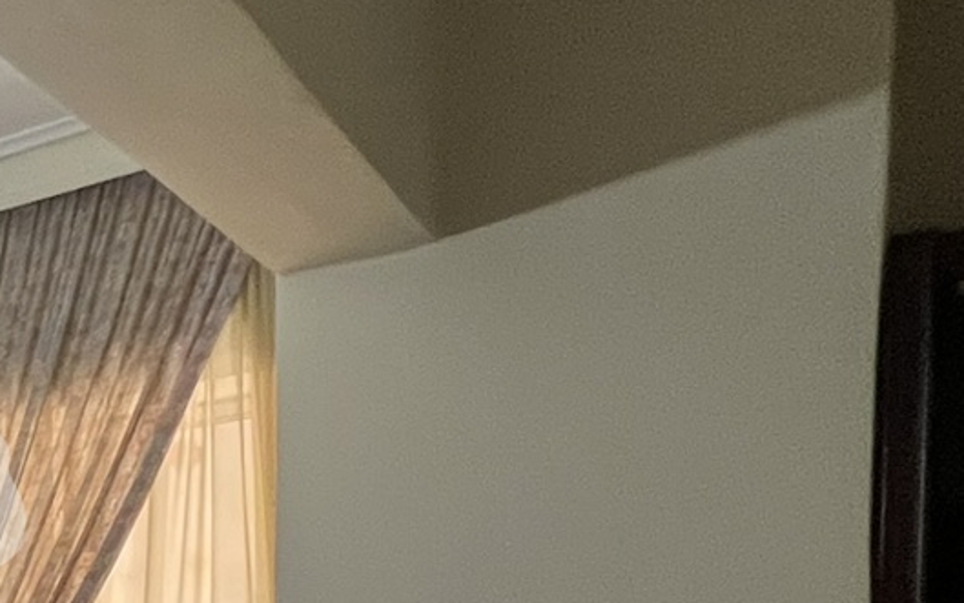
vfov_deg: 22.6
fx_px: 1314
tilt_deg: -1.8
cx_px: -631
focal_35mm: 50
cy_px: 823
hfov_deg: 24.9
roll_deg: +0.8
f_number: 1.8
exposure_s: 1/50
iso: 250
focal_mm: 1.57
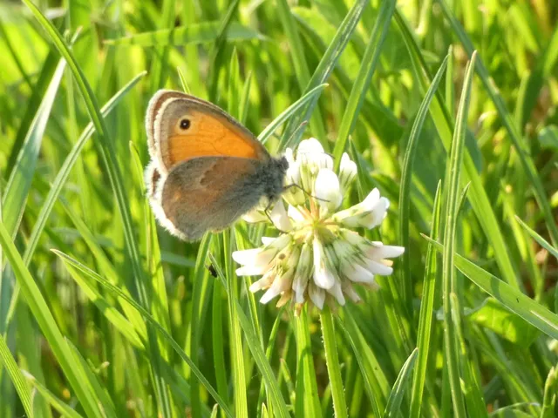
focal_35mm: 164
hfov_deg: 12.0
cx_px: 279
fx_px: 2644
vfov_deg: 9.1
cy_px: 209
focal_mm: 29.5
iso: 400
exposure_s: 1/80
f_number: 5.4
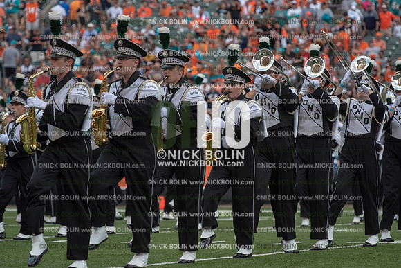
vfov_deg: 6.5
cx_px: 200
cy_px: 134
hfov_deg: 9.8
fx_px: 2340
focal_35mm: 210
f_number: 5.6
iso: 400
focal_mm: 210
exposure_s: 1/1250
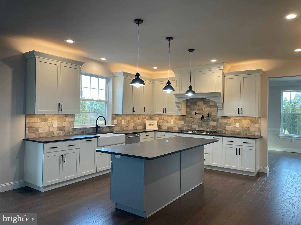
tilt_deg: -0.5
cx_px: 150
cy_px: 112
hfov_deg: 67.3
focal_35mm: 26
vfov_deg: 53.1
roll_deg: -0.2
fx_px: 226
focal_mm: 4.2
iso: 100
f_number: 1.6
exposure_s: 1/120
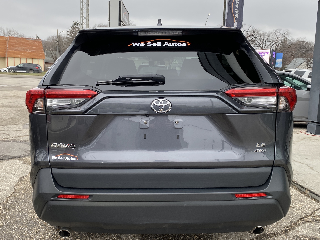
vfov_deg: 42.9
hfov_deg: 55.4
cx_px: 160
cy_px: 109
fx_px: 305
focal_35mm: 33
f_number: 1.8
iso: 32
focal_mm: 4.25
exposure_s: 1/154
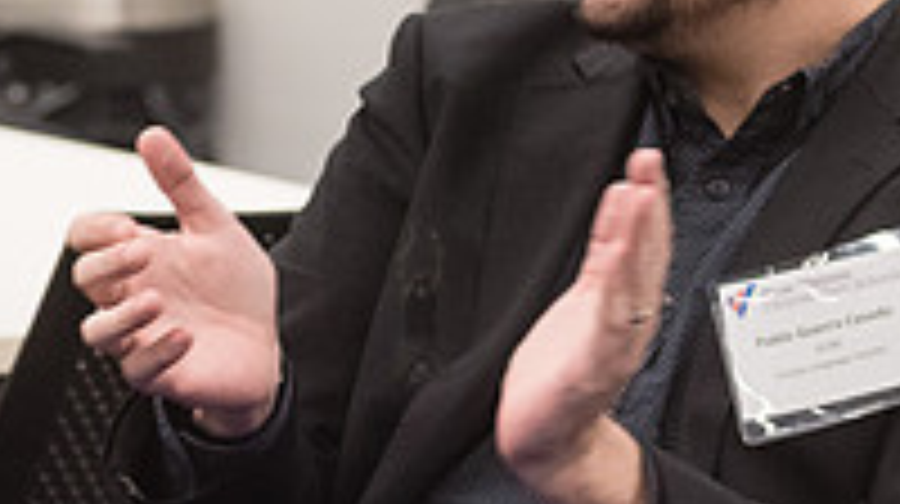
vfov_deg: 3.6
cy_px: 219
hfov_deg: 6.5
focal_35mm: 333
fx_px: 7938
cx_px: 666
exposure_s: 1/250
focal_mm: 92
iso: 2500
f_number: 4
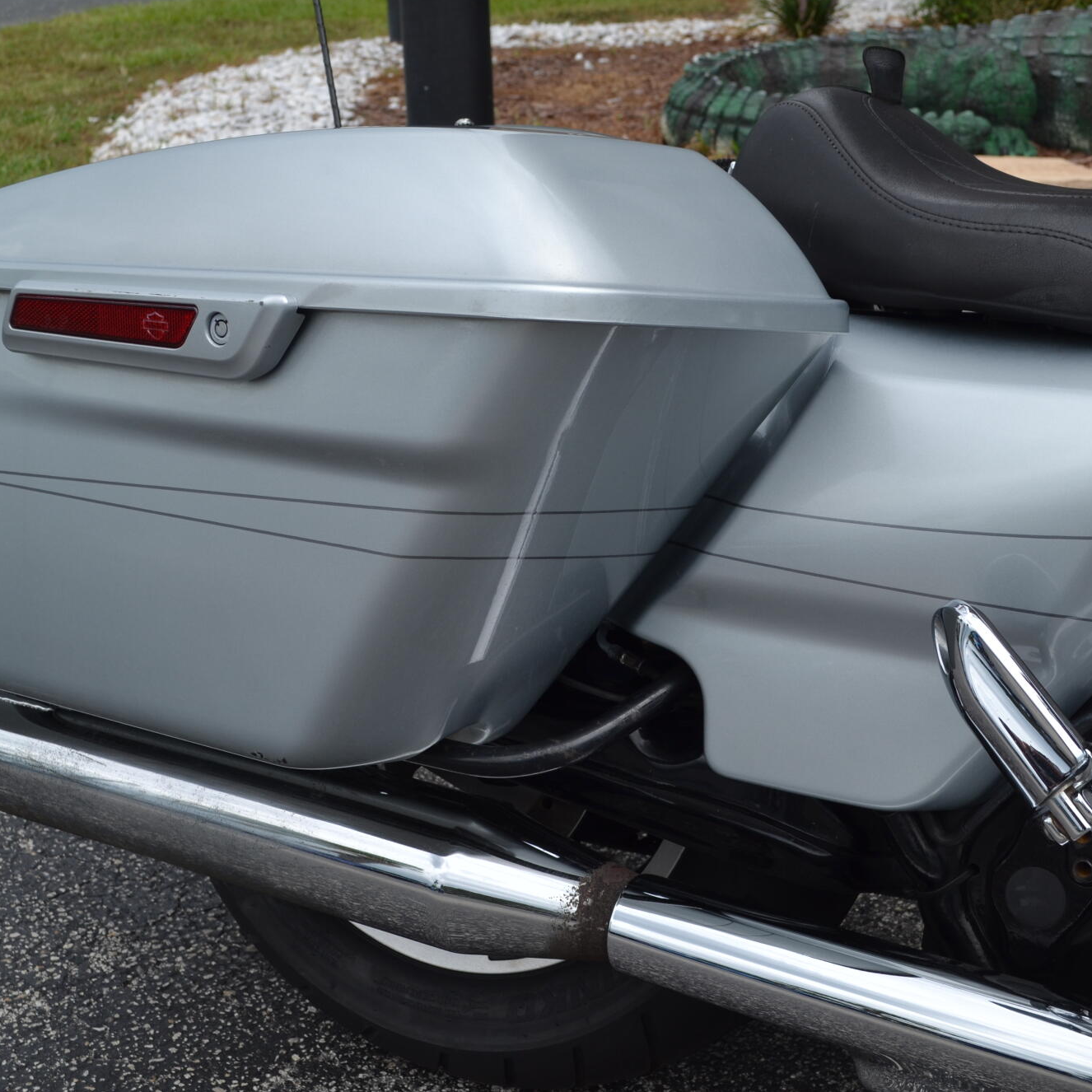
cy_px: 544
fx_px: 1785
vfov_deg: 34.0
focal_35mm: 50
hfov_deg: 34.0
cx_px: 609
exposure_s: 1/250
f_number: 8
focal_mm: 26
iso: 100
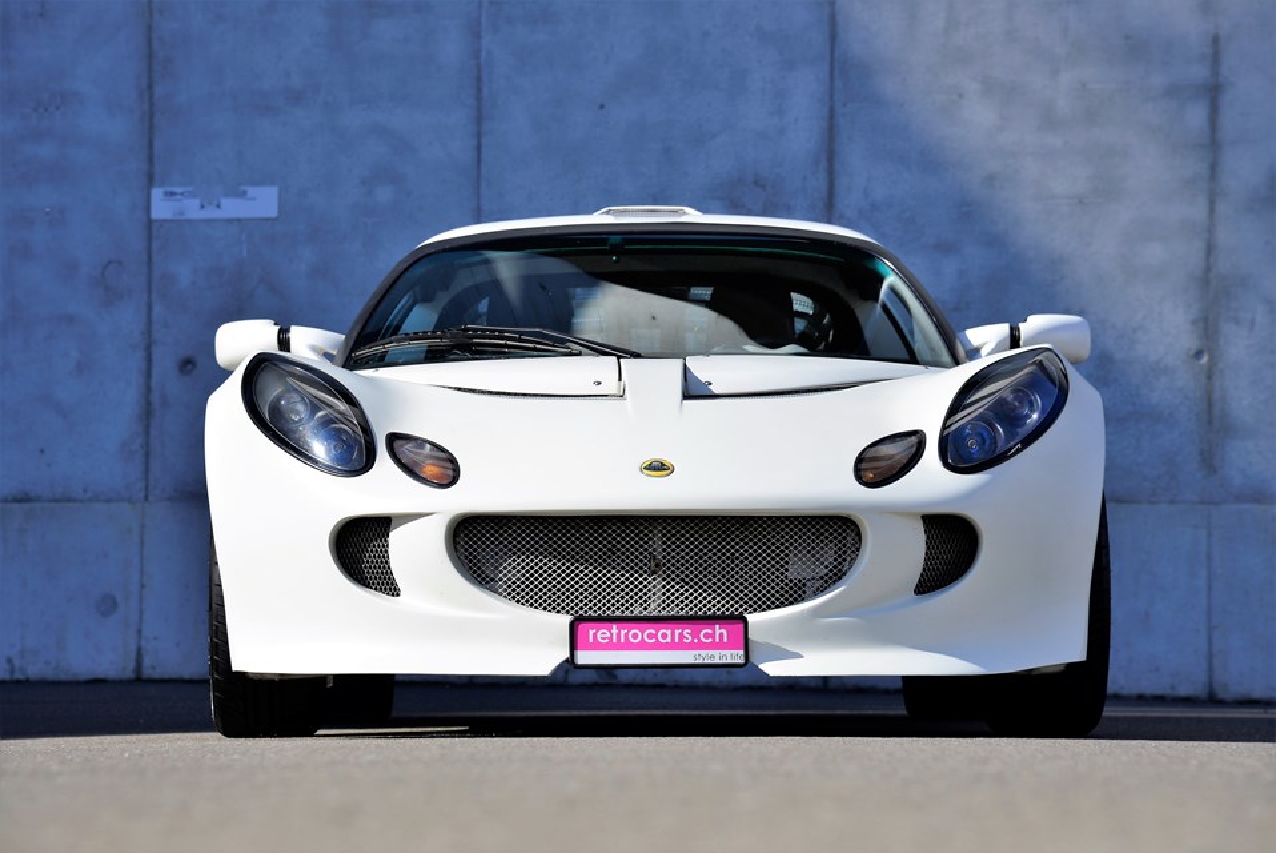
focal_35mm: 120
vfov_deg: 11.4
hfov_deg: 17.1
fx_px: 4256
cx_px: 638
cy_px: 426
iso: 100
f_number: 8
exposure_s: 1/250
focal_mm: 120
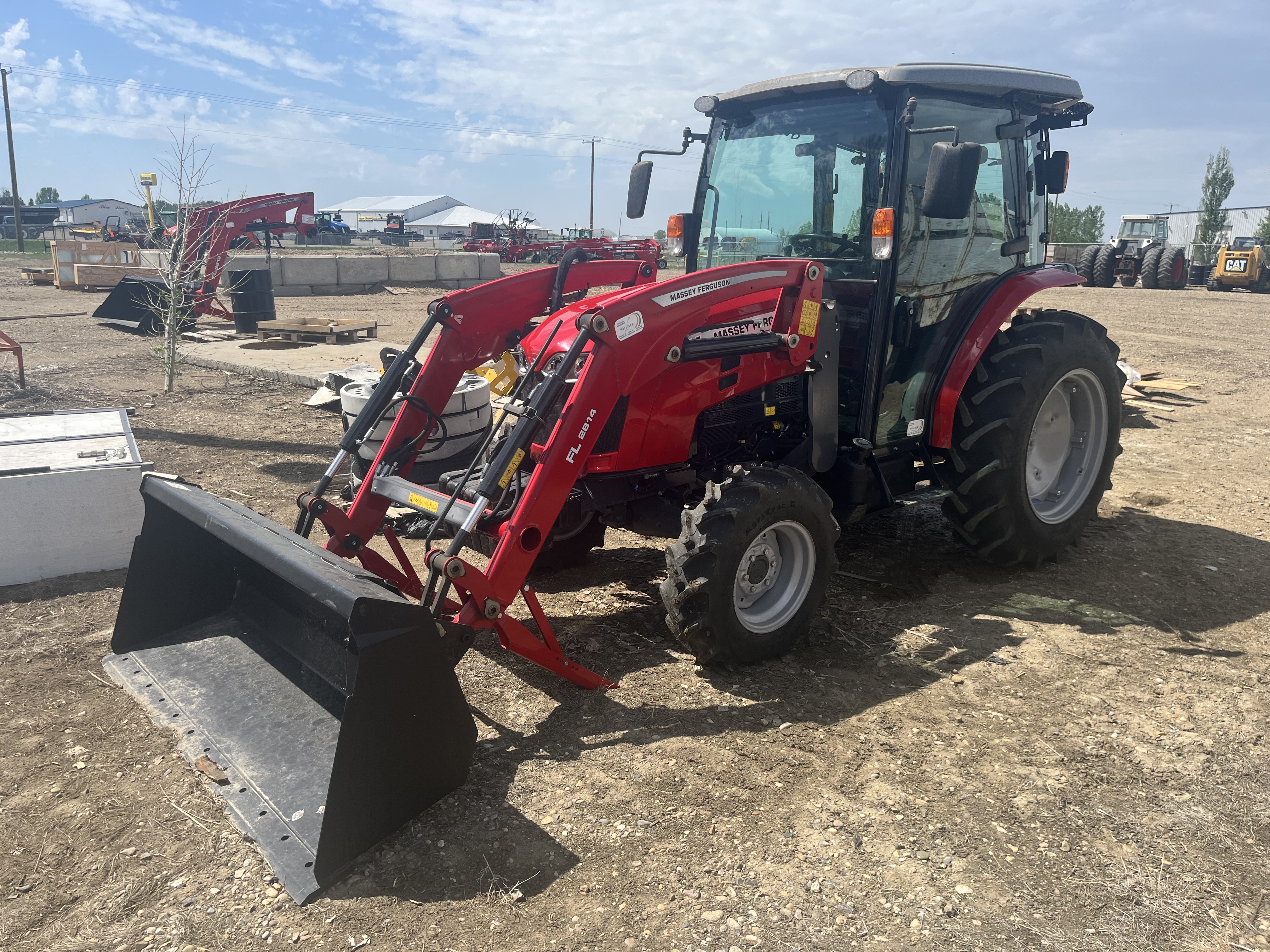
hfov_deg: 67.3
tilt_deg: -10.0
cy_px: 476
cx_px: 635
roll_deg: -2.4
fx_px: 954
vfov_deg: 53.1
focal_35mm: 26
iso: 50
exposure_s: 1/3049
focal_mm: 5.1
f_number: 1.6
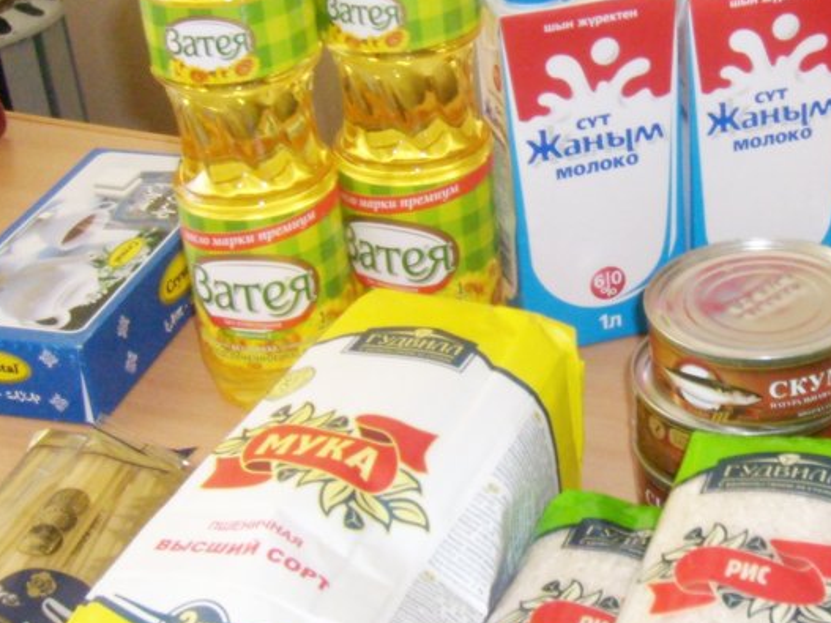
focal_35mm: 68
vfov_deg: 21.6
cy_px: 241
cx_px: 695
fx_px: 1632
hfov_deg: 27.8
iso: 100
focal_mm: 5.8
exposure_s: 1/45
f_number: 2.8
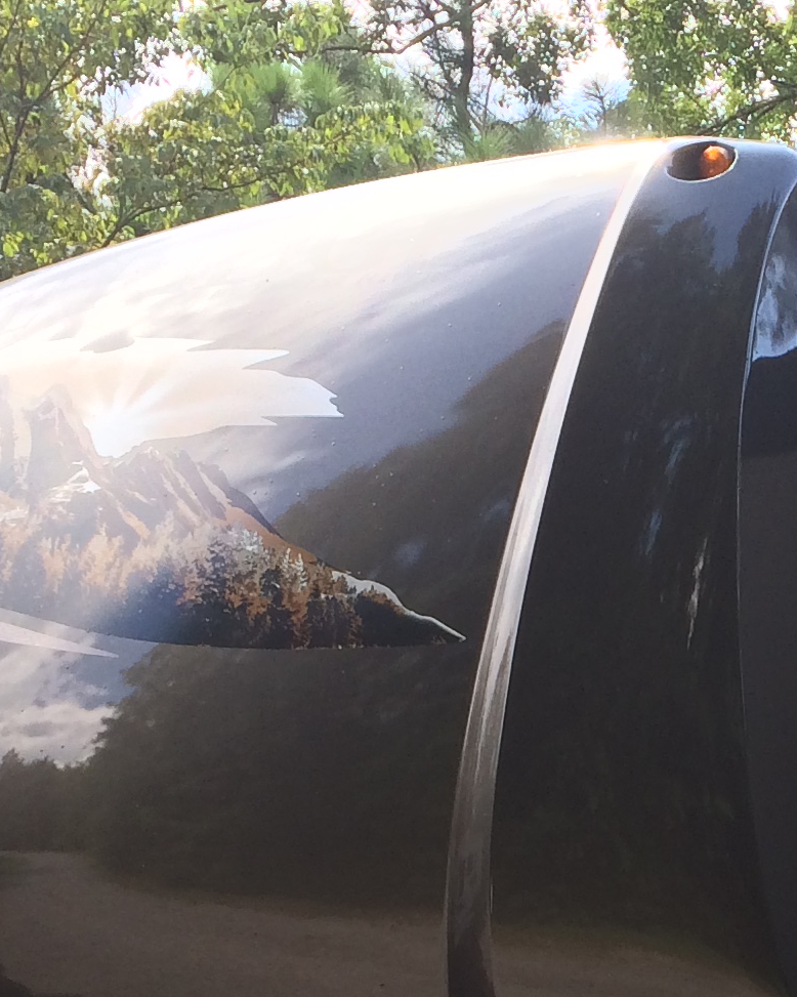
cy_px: 1087
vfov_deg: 19.4
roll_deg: +0.3
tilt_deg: +8.7
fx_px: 2802
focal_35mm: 95
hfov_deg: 15.8
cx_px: 874
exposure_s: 1/328
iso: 32
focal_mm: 4.15
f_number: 2.2
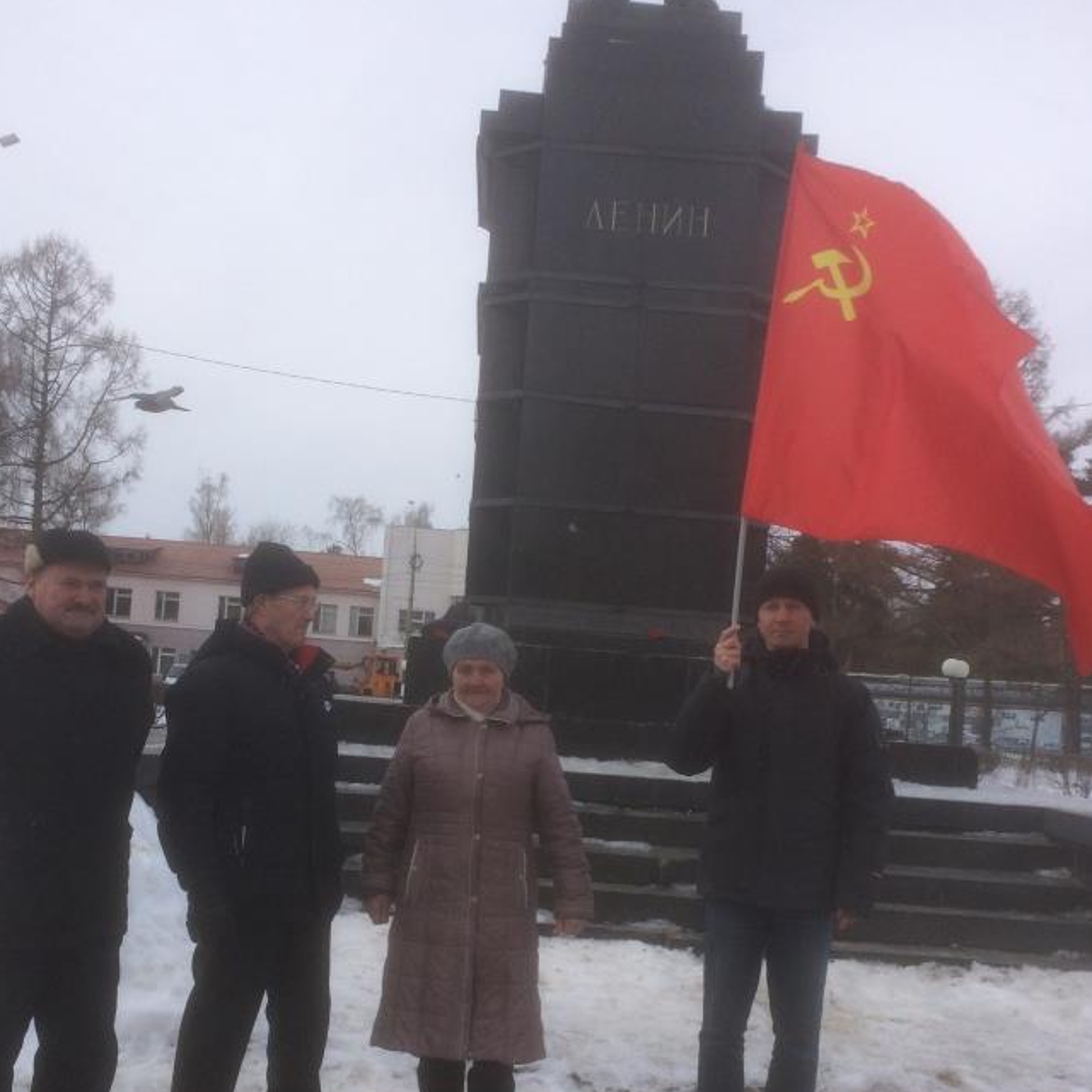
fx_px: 1463
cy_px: 676
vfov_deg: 40.7
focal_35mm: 41
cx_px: 485
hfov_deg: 40.9
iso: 32
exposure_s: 1/933
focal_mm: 4.15
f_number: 2.2
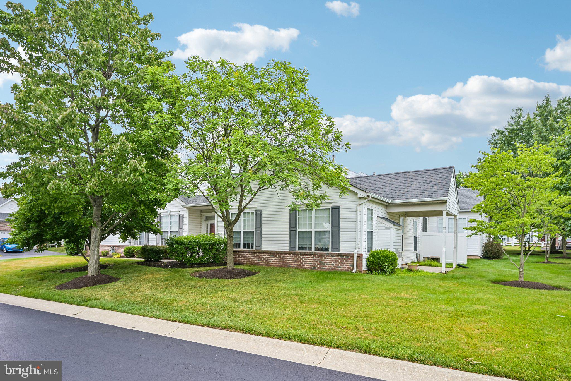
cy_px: 190
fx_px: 309
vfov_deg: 63.2
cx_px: 286
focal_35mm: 20
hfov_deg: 85.4
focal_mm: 19.5
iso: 100
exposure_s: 1/80
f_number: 8
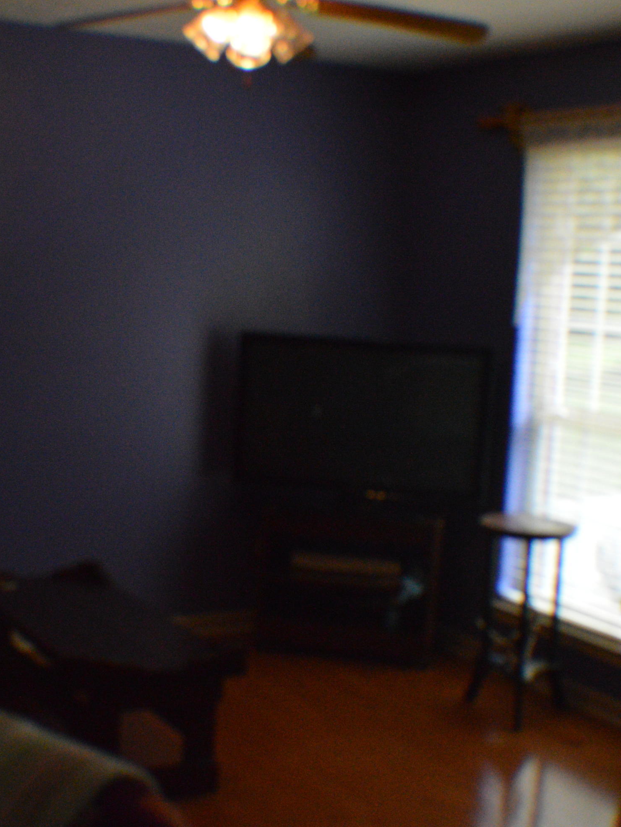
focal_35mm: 66
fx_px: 1579
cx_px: 260
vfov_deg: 29.4
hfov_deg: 22.2
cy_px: 414
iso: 3200
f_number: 4.5
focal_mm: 30
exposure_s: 1/400
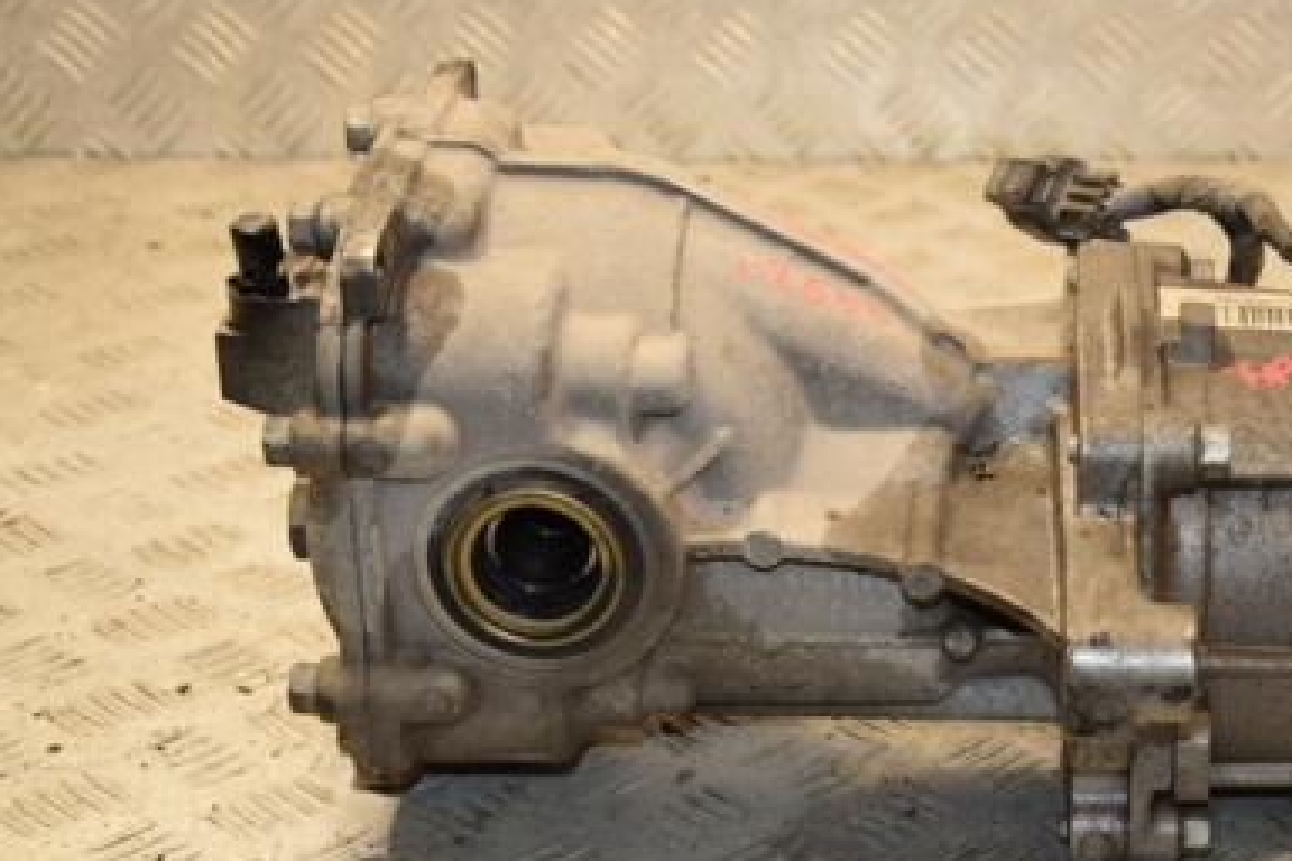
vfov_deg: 15.4
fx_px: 3194
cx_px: 952
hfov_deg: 22.7
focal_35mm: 89
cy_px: 471
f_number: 5
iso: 800
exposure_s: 1/160
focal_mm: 38
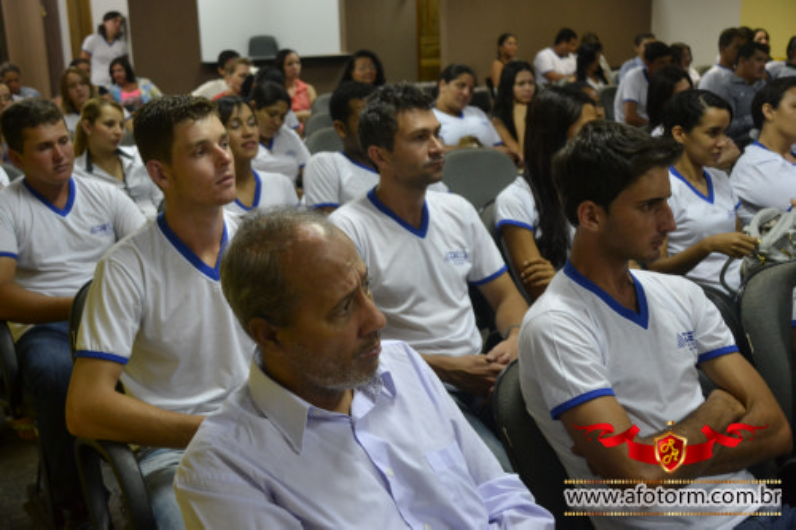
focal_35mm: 46
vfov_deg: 28.9
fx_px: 1028
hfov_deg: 42.3
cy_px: 265
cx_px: 398
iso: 1250
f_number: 4
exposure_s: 1/60
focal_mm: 31
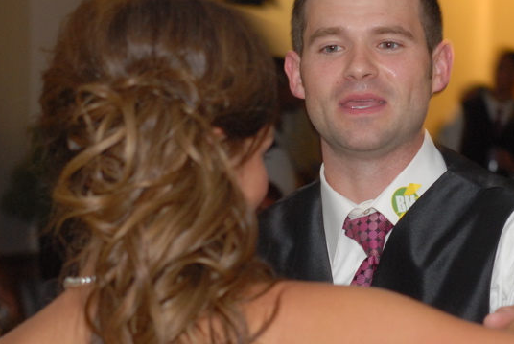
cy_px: 190
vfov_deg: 5.9
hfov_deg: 8.8
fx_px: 3346
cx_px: 285
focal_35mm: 234
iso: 400
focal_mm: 70
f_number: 4.5
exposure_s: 1/25
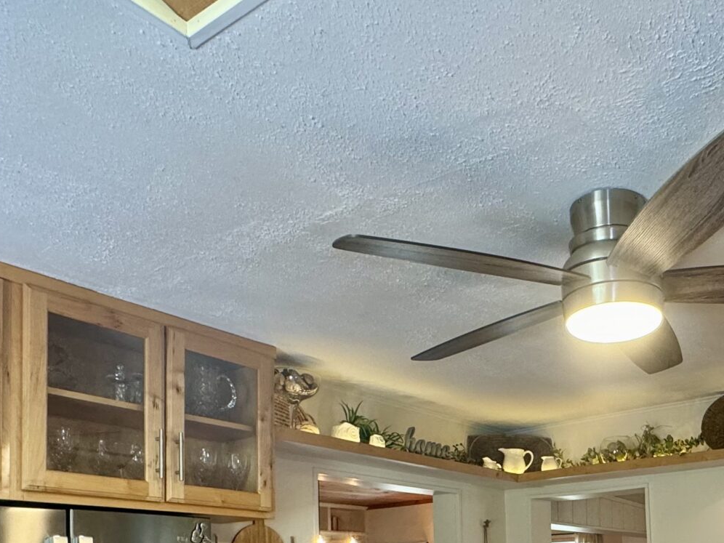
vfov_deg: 35.4
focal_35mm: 36
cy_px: 558
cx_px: 561
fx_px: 753
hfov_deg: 48.9
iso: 250
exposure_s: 1/60
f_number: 2.2
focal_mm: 2.22
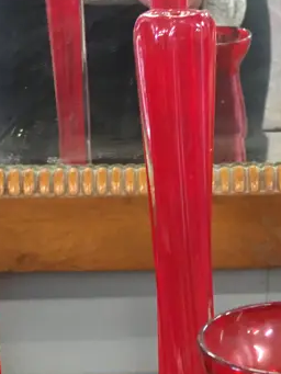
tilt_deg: -26.1
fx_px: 941
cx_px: 168
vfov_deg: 21.4
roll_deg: +0.5
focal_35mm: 87
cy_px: 405
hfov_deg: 17.0
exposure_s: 1/10
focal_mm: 4.15
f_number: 2.2
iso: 100
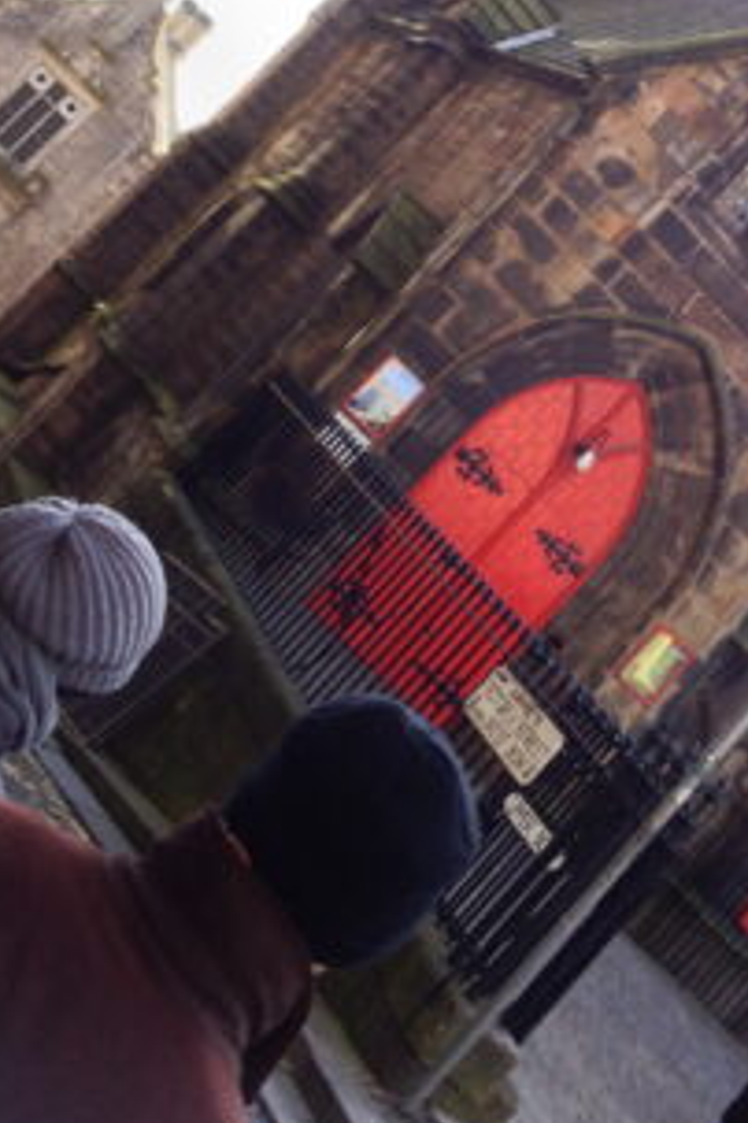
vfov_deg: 30.9
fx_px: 1995
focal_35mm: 64
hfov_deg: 21.0
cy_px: 298
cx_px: 607
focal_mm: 4.28
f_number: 2.4
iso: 50
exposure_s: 1/231
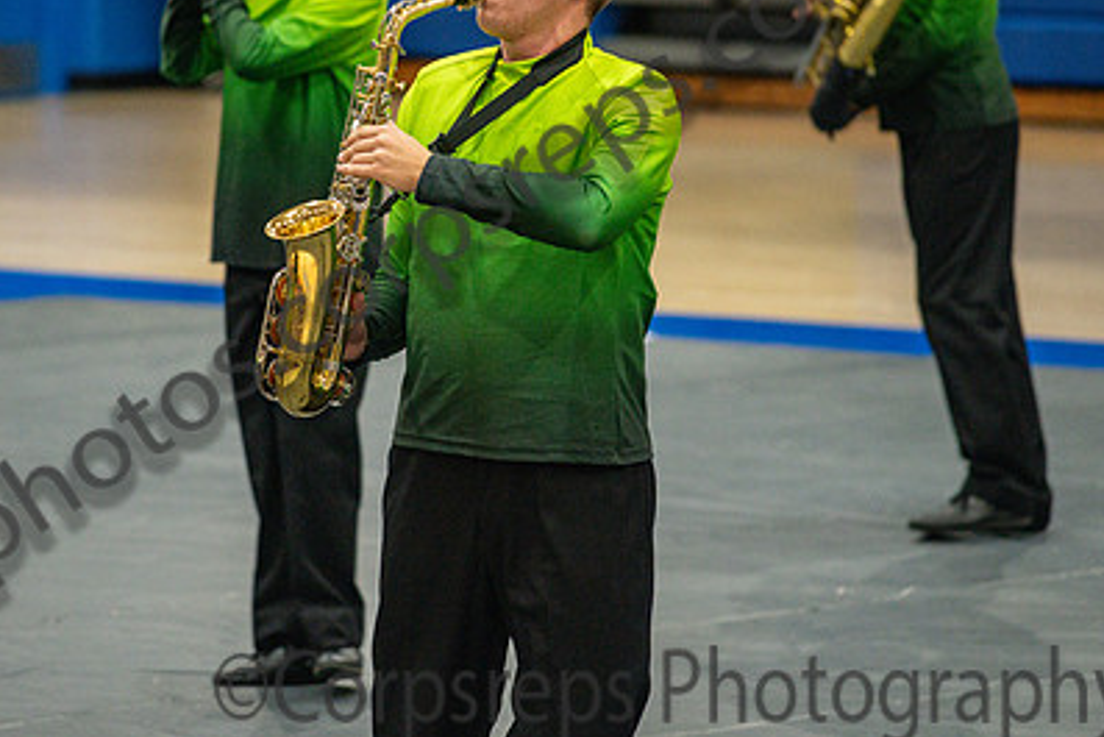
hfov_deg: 7.0
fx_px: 9019
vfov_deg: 4.7
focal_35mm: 294
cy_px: 281
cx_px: 421
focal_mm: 190
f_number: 4
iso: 6400
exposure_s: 1/500
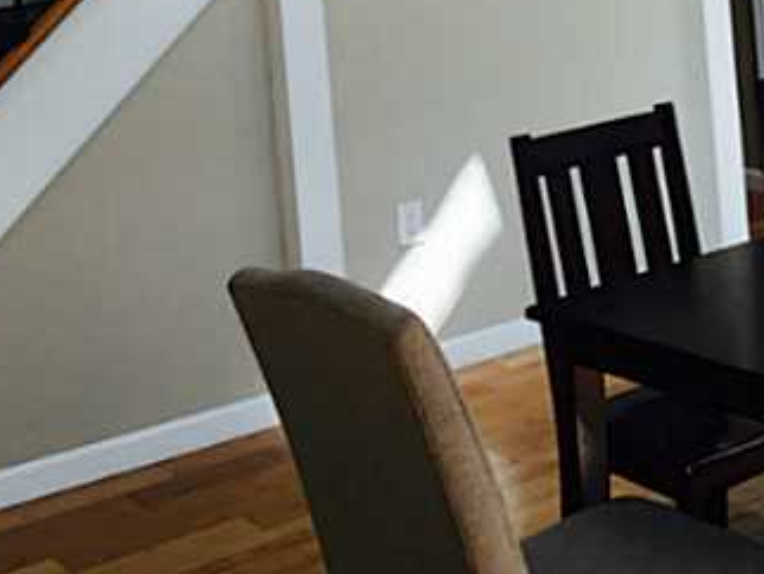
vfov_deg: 19.5
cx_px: 804
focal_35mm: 72
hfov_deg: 25.4
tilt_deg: -2.4
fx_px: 1590
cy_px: -81
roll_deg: +2.6
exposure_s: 1/120
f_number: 2.2
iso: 32
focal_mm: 4.15
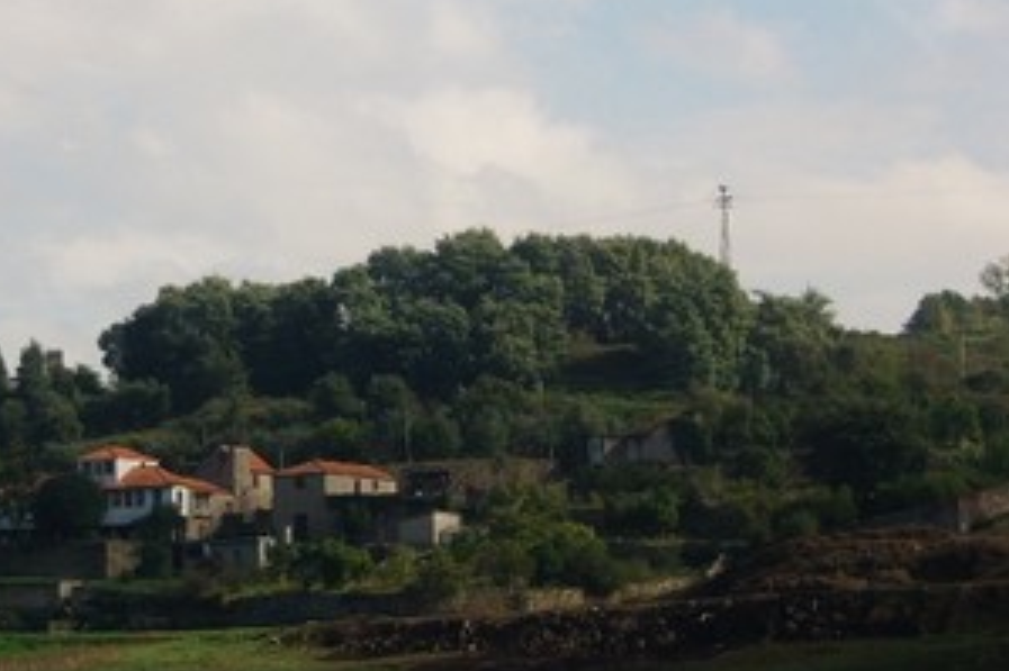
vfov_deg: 10.8
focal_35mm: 127
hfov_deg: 16.1
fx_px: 3557
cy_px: 346
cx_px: 314
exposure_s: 1/400
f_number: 4.2
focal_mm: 13
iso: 100
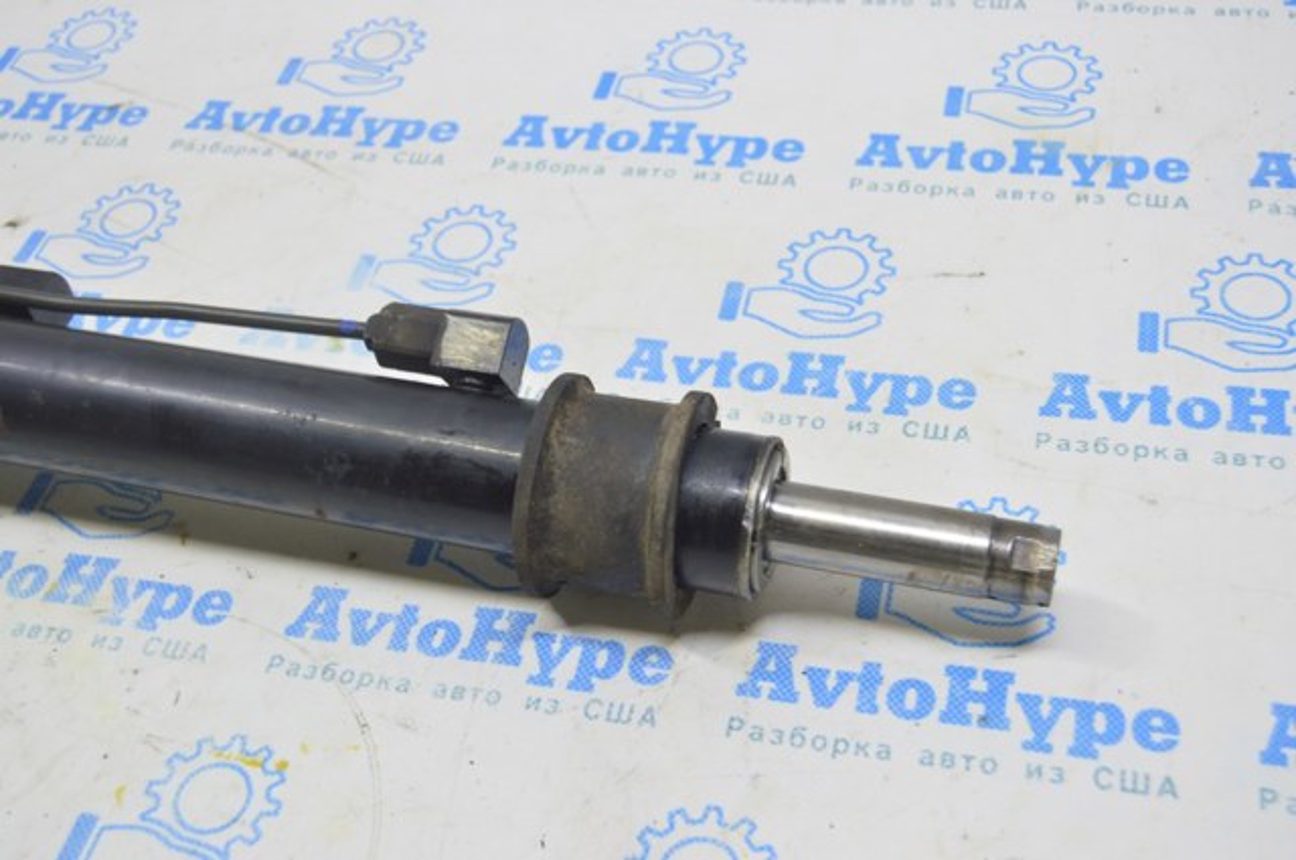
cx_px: 648
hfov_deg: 43.7
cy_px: 430
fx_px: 1618
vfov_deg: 29.8
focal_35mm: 45
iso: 400
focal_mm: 30
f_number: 5.6
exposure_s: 1/20
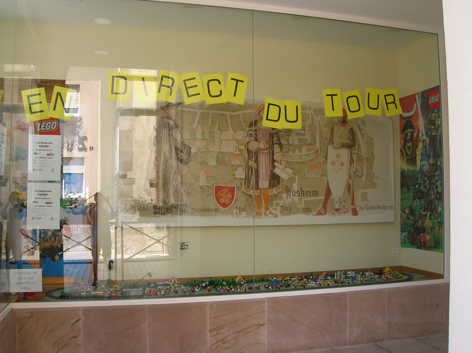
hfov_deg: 54.0
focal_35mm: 34
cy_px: 176
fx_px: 463
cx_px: 236
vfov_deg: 41.7
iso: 50
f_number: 4.9
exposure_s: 1/29.2
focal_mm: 5.7
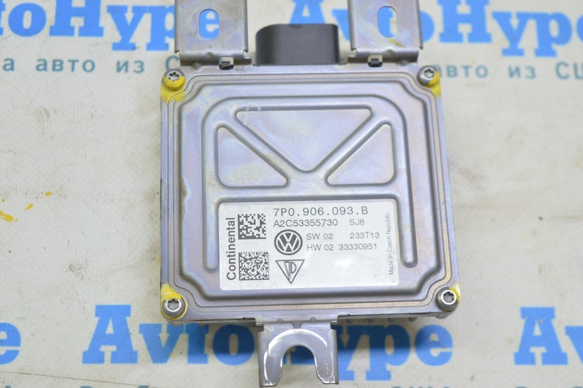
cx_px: 292
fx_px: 1116
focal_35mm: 69
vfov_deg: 19.7
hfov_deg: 29.3
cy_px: 194
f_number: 5.6
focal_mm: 46
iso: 400
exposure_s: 1/20
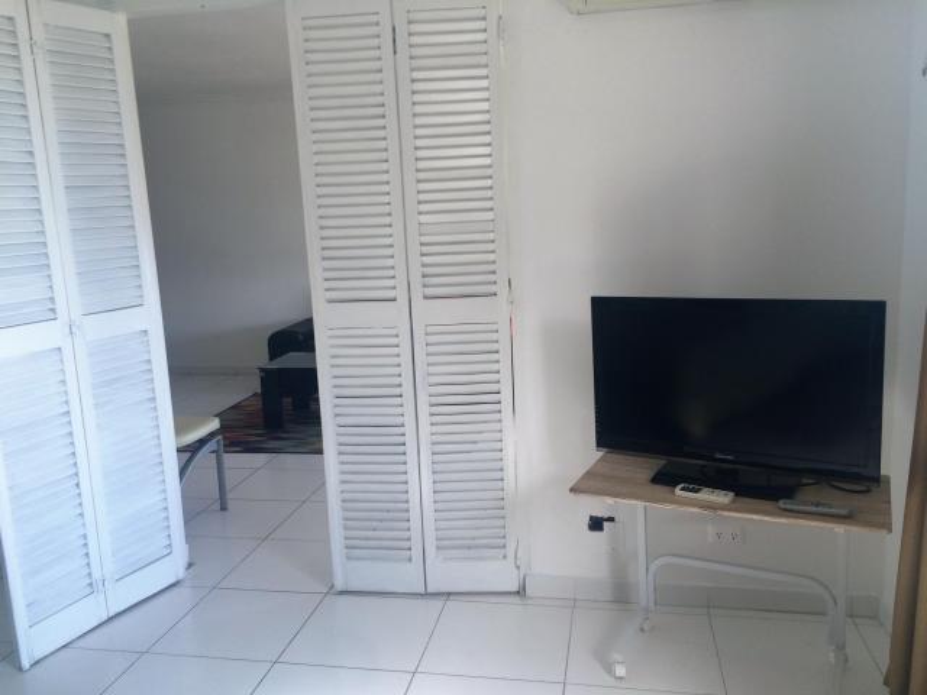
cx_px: 464
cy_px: 348
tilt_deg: -10.8
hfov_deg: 61.7
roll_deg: +3.8
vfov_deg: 48.2
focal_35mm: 29
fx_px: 777
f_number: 2.2
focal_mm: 4.15
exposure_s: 1/60
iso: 40
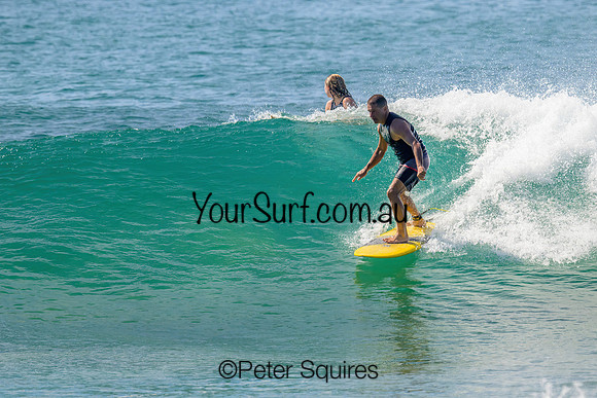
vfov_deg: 2.0
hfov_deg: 2.9
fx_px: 11601
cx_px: 342
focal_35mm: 699
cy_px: 144
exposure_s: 1/2000
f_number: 10
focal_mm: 510
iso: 640
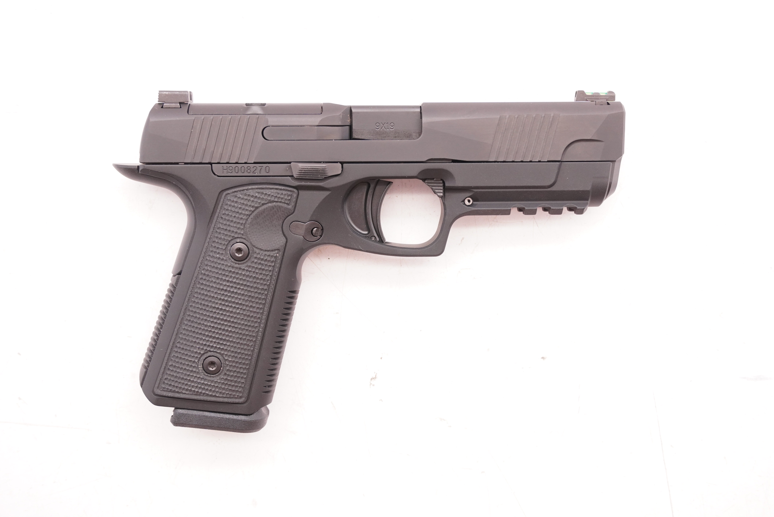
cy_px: 258
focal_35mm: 50
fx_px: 1065
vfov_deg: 27.3
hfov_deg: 39.9
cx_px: 387
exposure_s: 1/125
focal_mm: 33
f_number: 5.6
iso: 1000
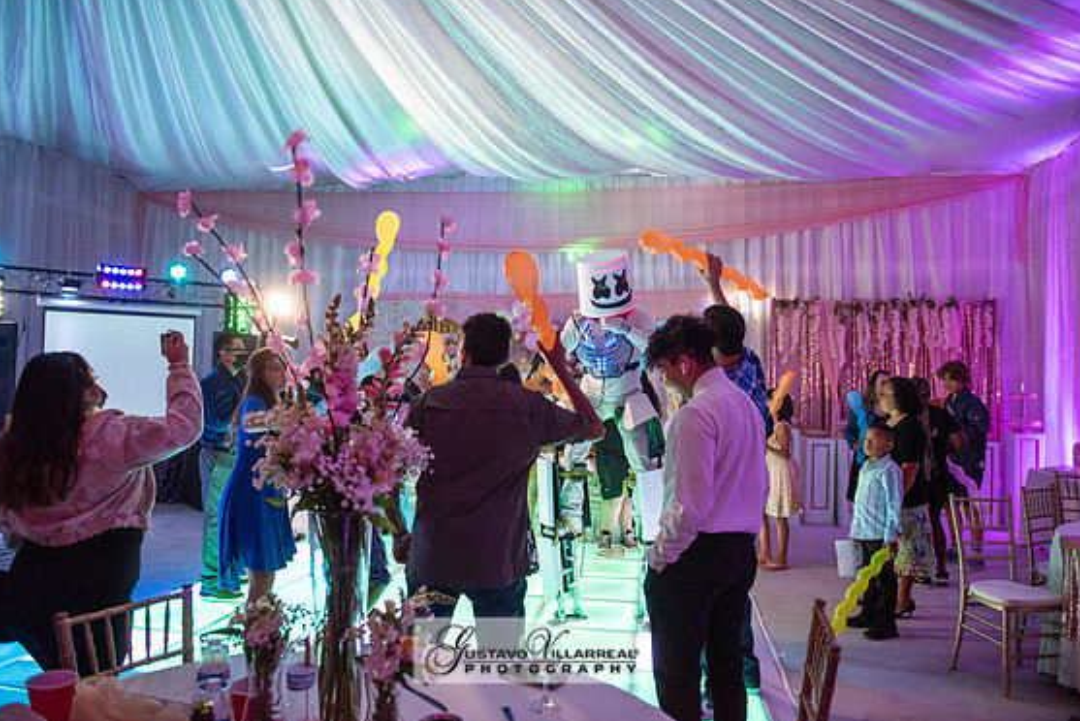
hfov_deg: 71.5
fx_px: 750
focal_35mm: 25
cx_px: 531
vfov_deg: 51.3
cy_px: 350
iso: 1250
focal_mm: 24
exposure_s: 1/125
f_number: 3.2
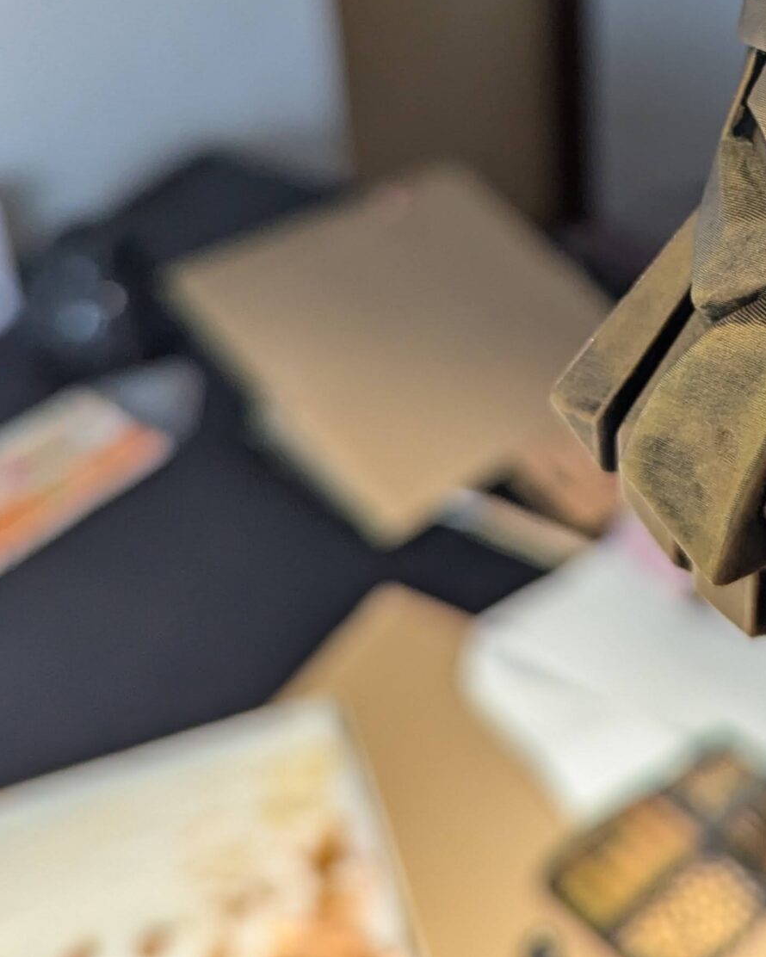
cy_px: 128
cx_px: 802
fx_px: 1530
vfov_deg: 33.2
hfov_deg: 26.3
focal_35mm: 54
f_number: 1.85
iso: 368
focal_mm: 6.81
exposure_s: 1/145
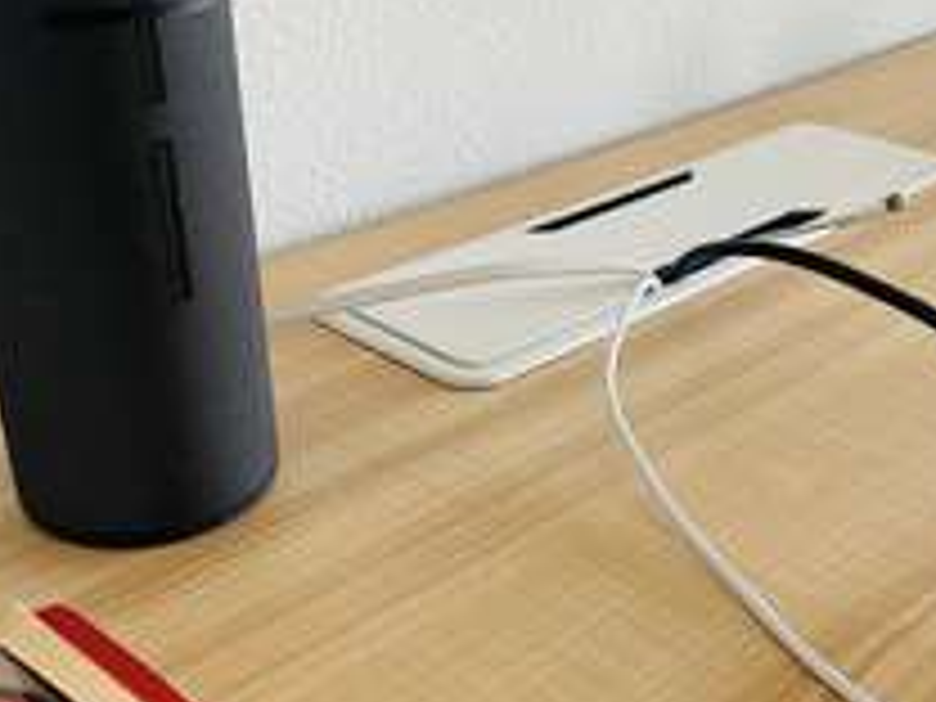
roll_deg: -2.0
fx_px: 1352
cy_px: 405
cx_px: 598
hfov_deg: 37.9
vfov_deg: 29.1
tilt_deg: -27.0
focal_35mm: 50
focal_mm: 4.2
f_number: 1.6
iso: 160
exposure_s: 1/60
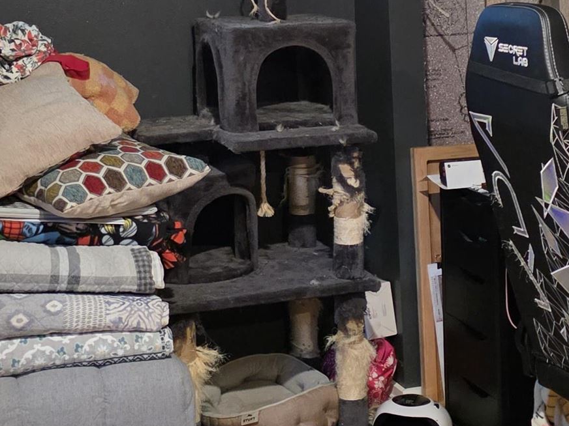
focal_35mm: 81
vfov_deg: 17.5
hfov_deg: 24.1
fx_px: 1331
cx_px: 271
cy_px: -64
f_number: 1.7
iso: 1600
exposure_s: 1/120
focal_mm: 6.3
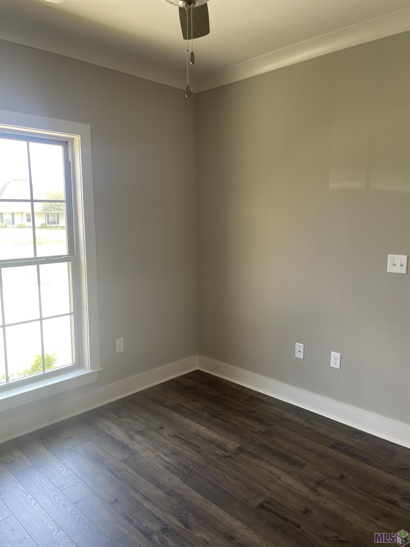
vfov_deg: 67.3
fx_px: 411
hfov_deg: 53.1
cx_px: 205
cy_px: 274
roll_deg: +0.9
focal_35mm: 26
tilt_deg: -6.1
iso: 80
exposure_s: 1/121
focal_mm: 5.1
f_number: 1.6
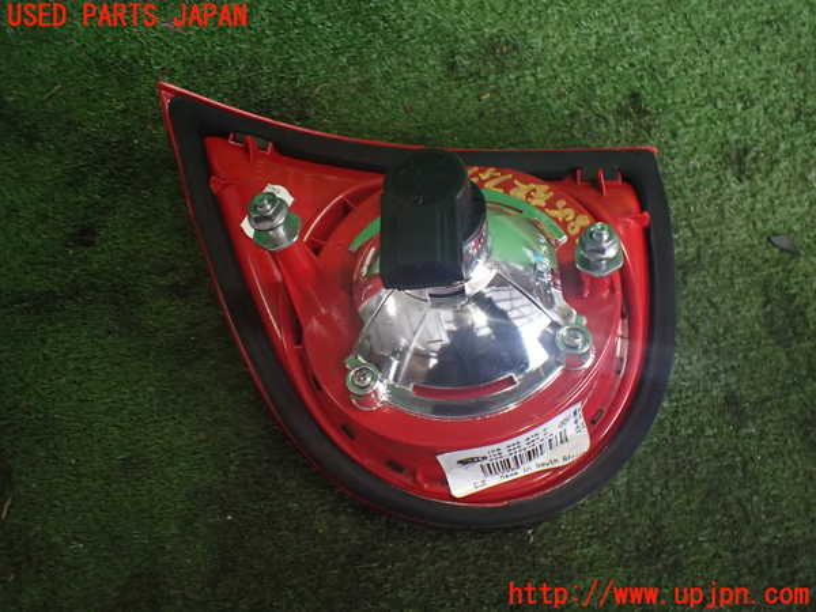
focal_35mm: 30
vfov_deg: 46.8
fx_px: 707
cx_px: 408
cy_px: 306
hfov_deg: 60.0
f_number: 2.3
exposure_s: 1/125
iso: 500
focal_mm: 5.4
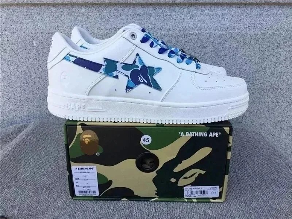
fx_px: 261
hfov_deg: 58.4
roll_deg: +0.7
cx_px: 146
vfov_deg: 45.4
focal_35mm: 31
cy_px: 110
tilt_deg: -18.5
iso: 25
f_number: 2.4
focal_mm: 3.3
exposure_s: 1/471
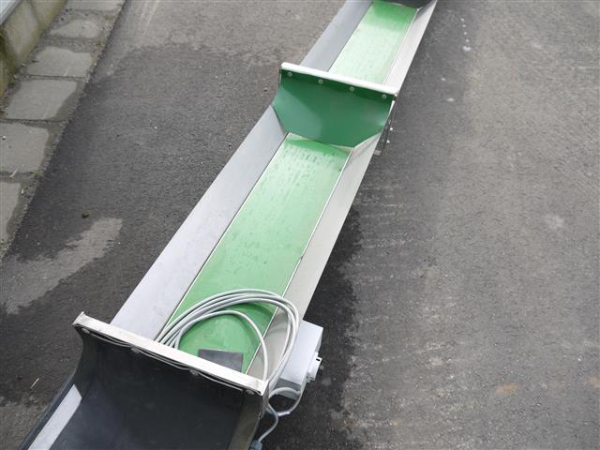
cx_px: 300
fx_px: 520
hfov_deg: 60.0
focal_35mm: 30
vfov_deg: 46.8
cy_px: 225
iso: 100
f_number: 5
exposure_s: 1/200
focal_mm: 15
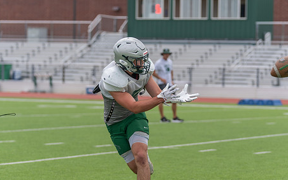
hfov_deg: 11.7
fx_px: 1406
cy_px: 97
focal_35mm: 179
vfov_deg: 7.3
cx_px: 149
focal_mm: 126
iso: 160
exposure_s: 1/1250
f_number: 3.5
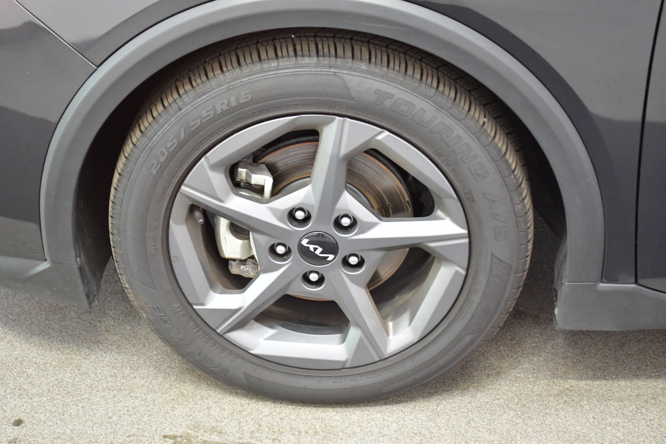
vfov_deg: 21.6
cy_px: 222
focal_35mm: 63
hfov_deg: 31.9
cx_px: 333
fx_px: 1165
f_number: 5.3
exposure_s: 1/40
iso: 4000
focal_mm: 42
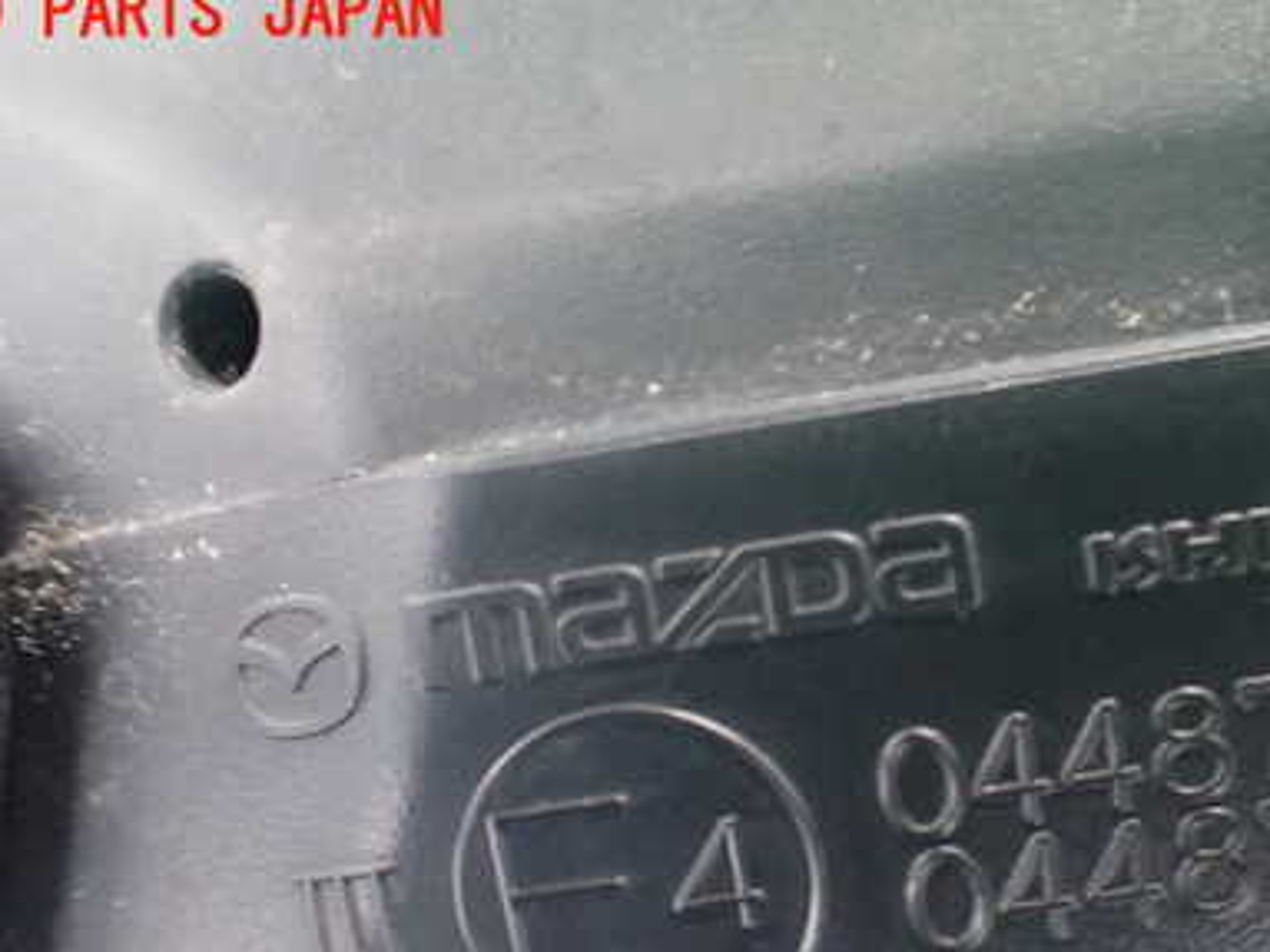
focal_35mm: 47
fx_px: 1724
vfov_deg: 30.3
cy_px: 720
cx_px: 836
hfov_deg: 40.0
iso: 1000
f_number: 2.3
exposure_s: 1/30
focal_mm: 5.4
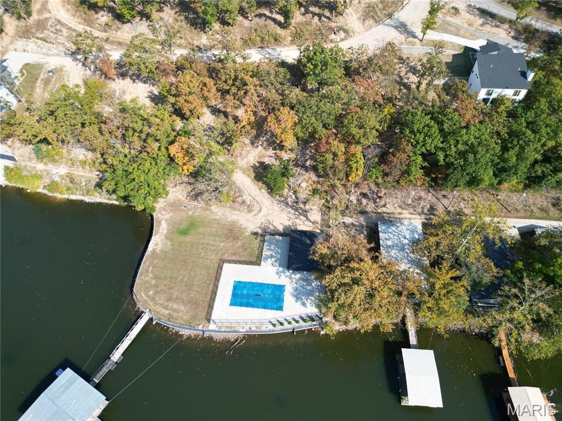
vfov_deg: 56.8
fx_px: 390
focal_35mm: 24
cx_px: 281
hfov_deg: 71.6
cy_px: 210
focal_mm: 6.72
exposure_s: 1/1600
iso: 140
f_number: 1.7
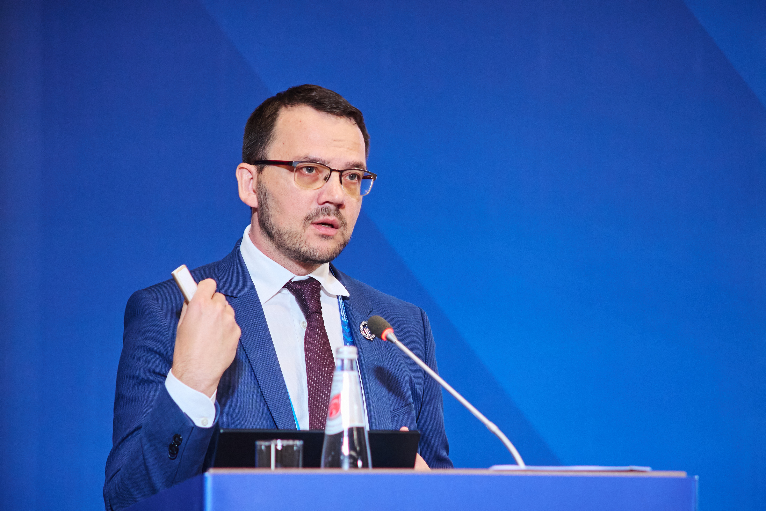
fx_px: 3979
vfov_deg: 7.3
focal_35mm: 187
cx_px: 383
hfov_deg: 11.0
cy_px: 256
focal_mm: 125
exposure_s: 1/320
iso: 2000
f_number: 3.5
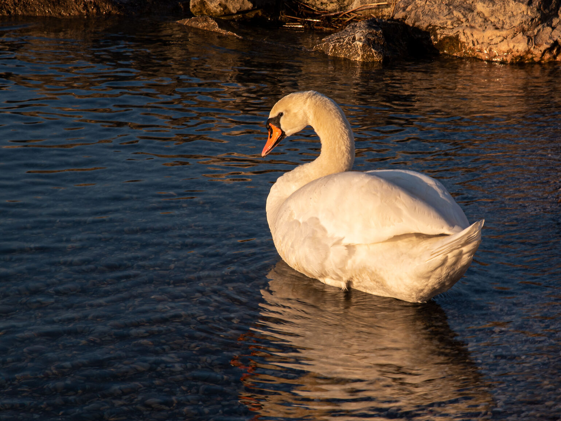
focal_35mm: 180
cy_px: 188
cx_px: 350
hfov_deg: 11.0
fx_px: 2917
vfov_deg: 8.2
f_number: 18
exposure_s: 1/50
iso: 100
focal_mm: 120
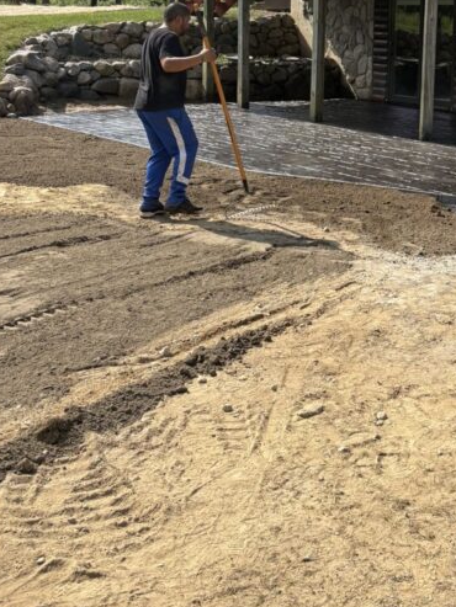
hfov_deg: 25.6
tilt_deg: -4.5
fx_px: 948
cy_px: 103
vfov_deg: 34.2
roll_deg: -2.4
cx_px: 462
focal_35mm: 54
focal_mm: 5.96
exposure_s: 1/3125
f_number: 1.6
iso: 64
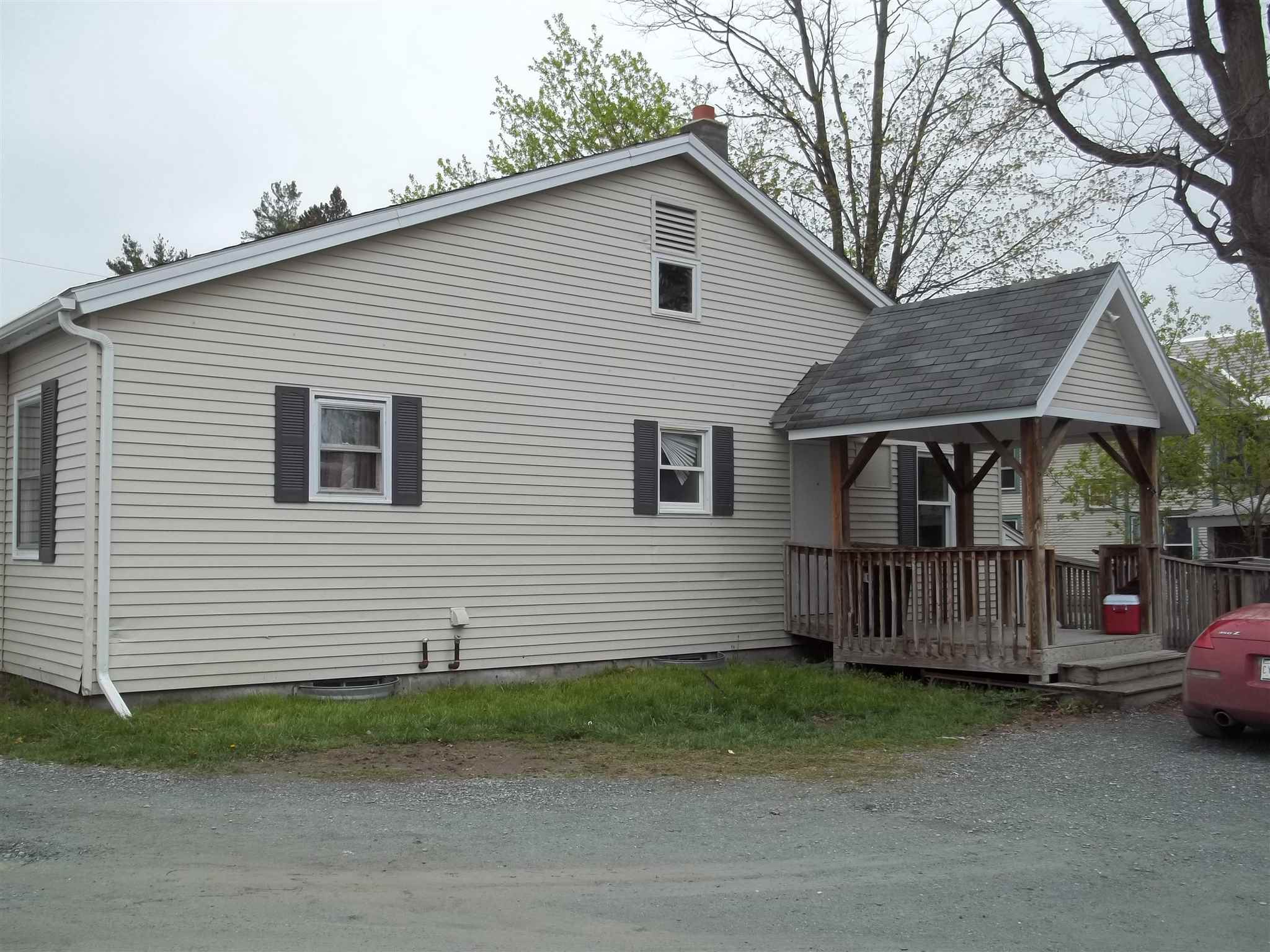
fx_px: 1211
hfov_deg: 55.4
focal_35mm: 33
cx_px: 635
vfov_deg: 42.9
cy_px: 476
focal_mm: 5.9
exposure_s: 1/320
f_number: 3.3
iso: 64
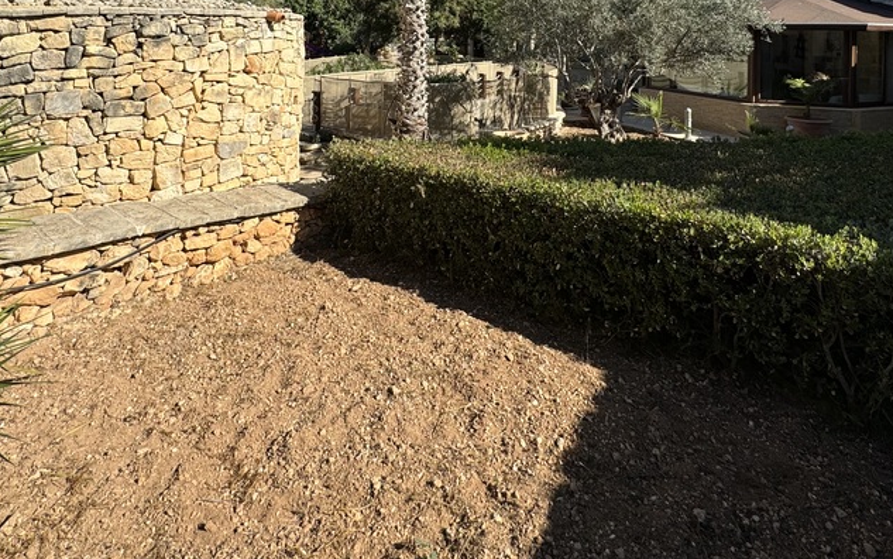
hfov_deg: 74.8
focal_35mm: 24
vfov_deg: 45.5
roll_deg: -0.8
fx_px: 584
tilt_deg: -0.6
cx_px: 460
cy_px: 40
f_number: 2.2
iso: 50
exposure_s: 1/1709
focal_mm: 2.22
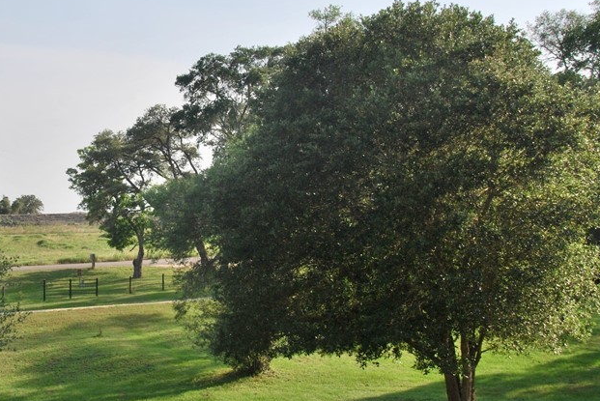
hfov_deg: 26.4
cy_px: 150
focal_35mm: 76
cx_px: 173
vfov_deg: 18.0
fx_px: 1265
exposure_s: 1/200
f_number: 9
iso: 100
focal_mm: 29
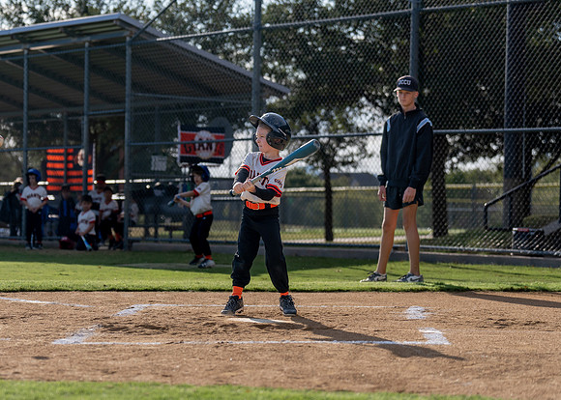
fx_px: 1632
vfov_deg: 14.0
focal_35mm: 102
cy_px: 214
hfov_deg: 19.5
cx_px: 224
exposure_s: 1/1600
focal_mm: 79
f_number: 2.8
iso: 100
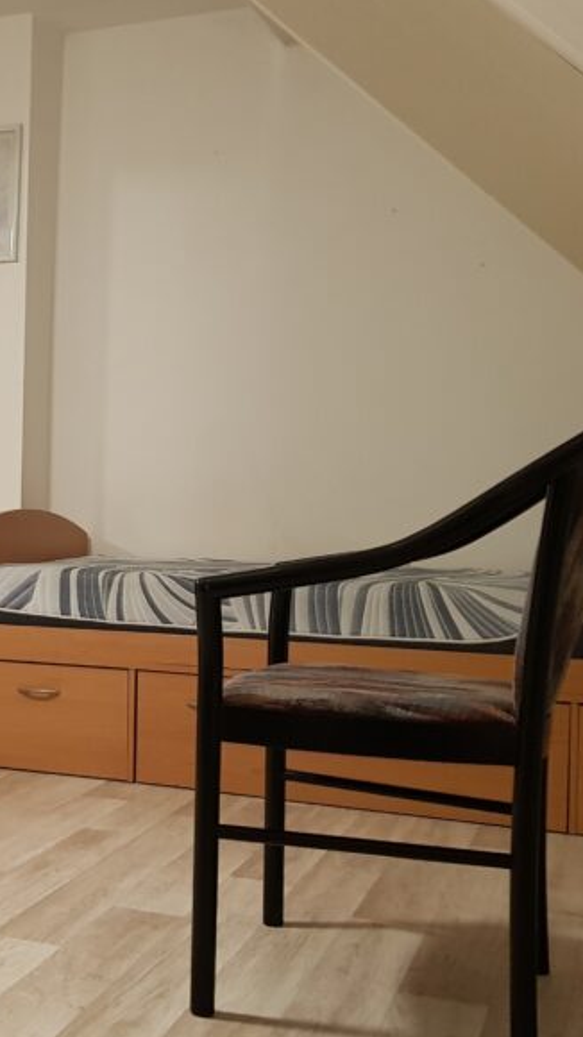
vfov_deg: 41.3
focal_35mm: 50
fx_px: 1375
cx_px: -45
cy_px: 565
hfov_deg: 22.7
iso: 200
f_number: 1.7
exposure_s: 1/25
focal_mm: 4.2
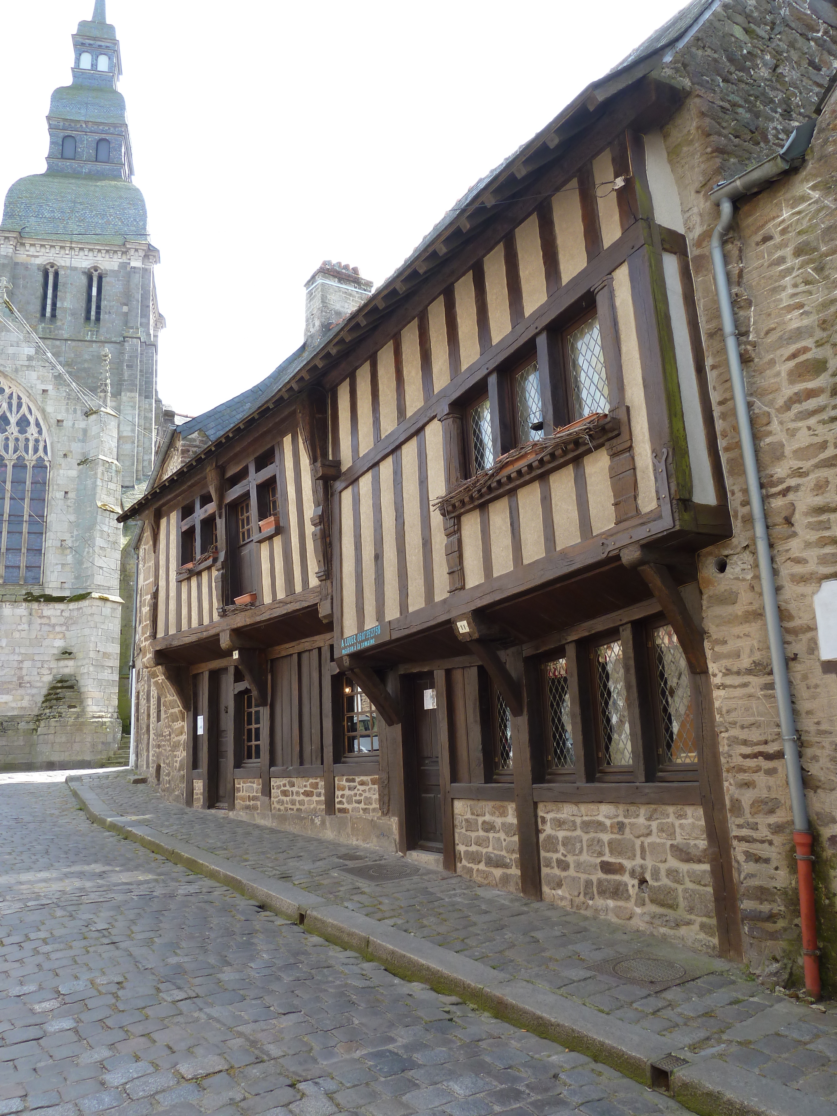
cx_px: 418
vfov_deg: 69.4
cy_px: 558
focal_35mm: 25
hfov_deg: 54.9
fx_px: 806
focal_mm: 4.1
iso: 80
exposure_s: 1/100
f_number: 4
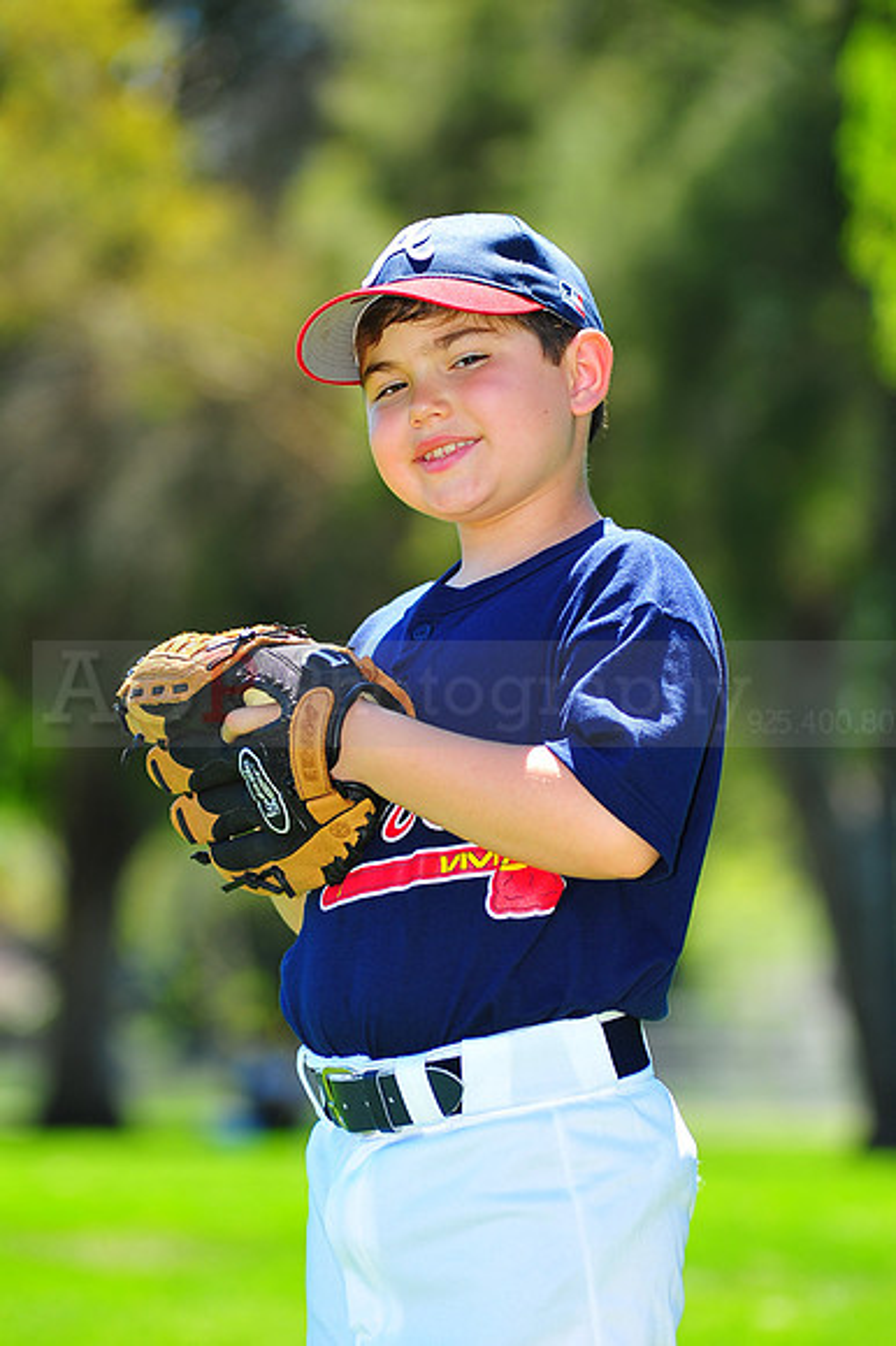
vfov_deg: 11.4
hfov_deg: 7.6
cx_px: 448
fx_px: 6728
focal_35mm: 180
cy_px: 673
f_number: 5
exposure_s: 1/400
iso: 200
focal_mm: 180
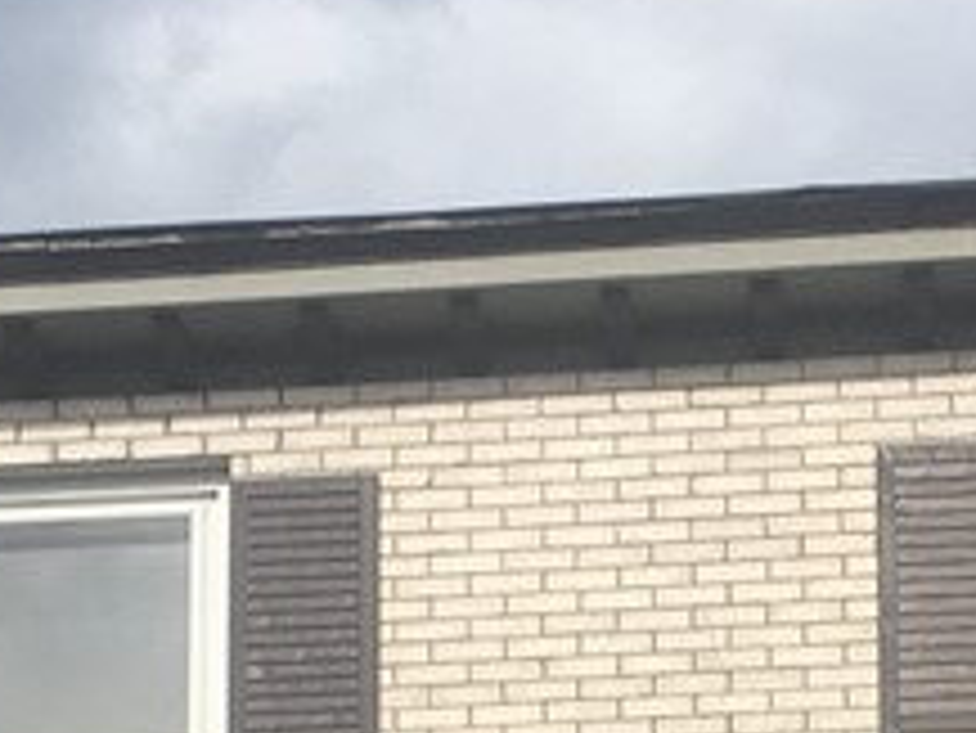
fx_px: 3865
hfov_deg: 14.4
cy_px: 1515
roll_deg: +0.1
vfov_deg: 10.0
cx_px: 652
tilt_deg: +11.9
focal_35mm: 137
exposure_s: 1/2404
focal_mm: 4.15
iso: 25
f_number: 2.2
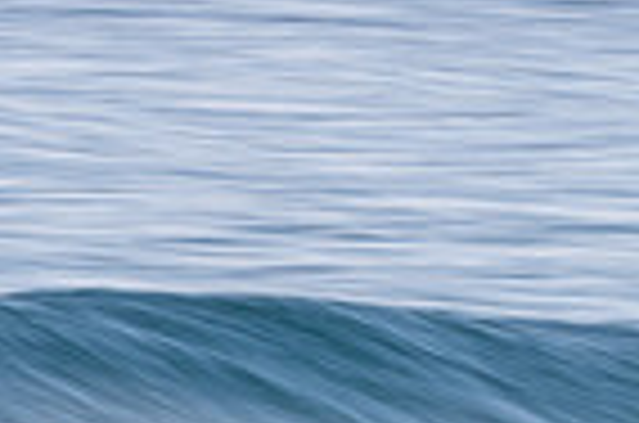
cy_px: 529
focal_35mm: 2050
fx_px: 36306
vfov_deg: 0.7
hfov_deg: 1.0
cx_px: 868
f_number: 14
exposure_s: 1/6
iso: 64
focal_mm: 500
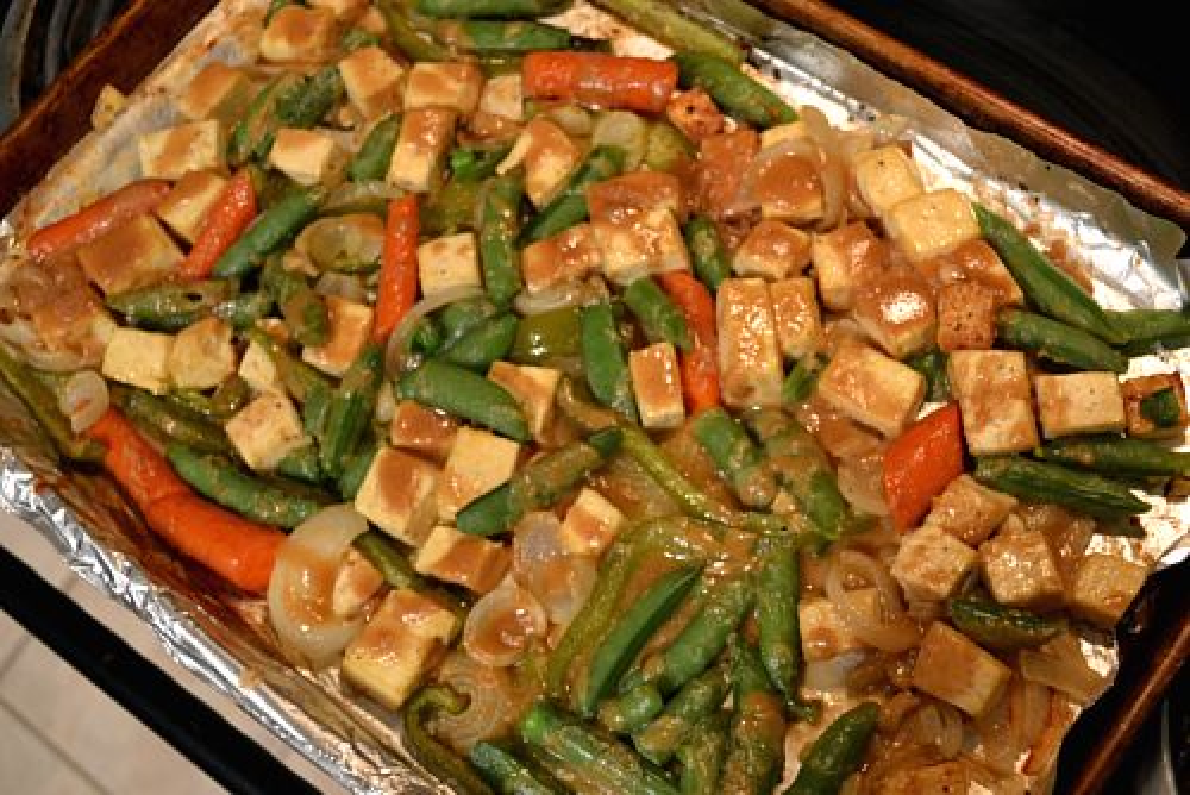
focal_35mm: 36
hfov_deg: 53.1
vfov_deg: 36.9
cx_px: 595
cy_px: 398
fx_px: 1191
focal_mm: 24
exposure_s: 1/15
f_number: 4
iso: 1000
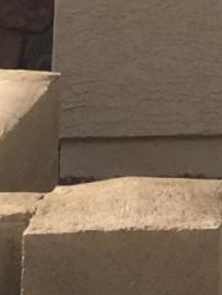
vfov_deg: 7.1
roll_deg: +1.0
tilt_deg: +11.5
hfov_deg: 6.2
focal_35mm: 232
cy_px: -728
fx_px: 1980
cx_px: 448
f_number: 2.2
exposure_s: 1/1647
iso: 32
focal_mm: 4.15
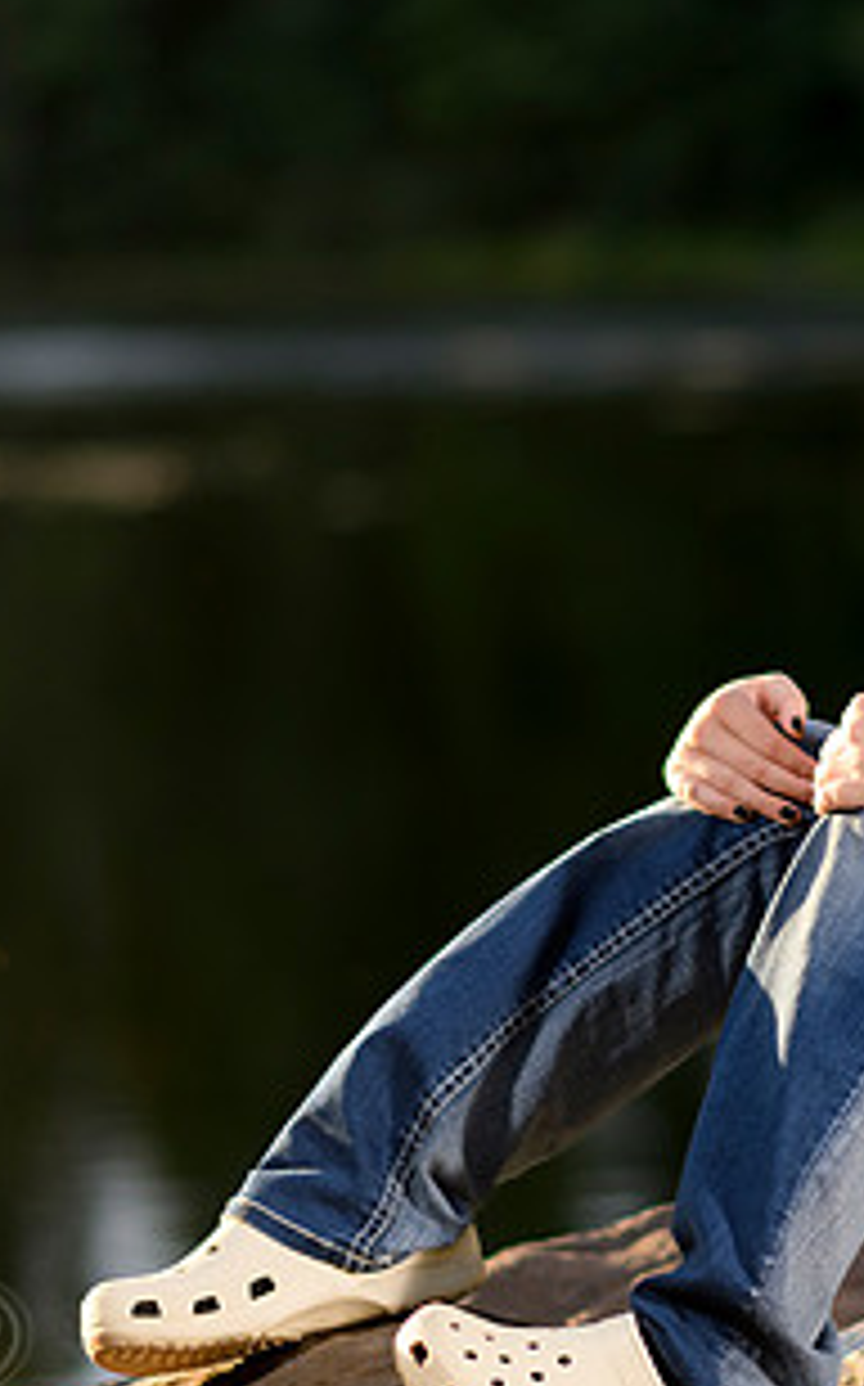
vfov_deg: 9.8
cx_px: 928
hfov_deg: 6.1
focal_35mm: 214
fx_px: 8078
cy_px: 613
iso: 125
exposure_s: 1/1250
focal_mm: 85
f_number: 1.8
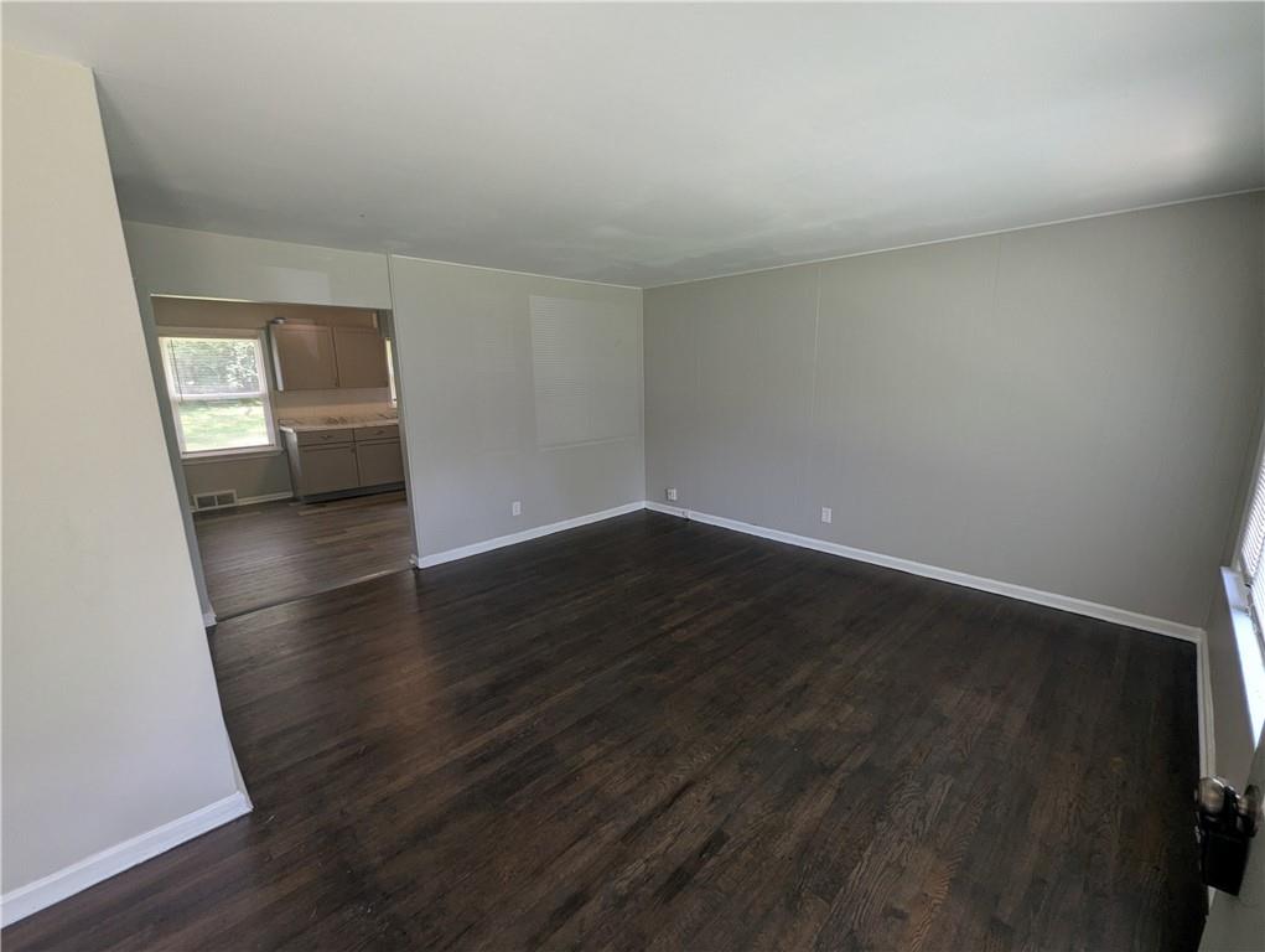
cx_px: 632
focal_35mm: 13
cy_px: 476
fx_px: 476
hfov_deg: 106.1
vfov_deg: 90.0
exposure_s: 1/59.6
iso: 61
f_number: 2.2
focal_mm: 1.95
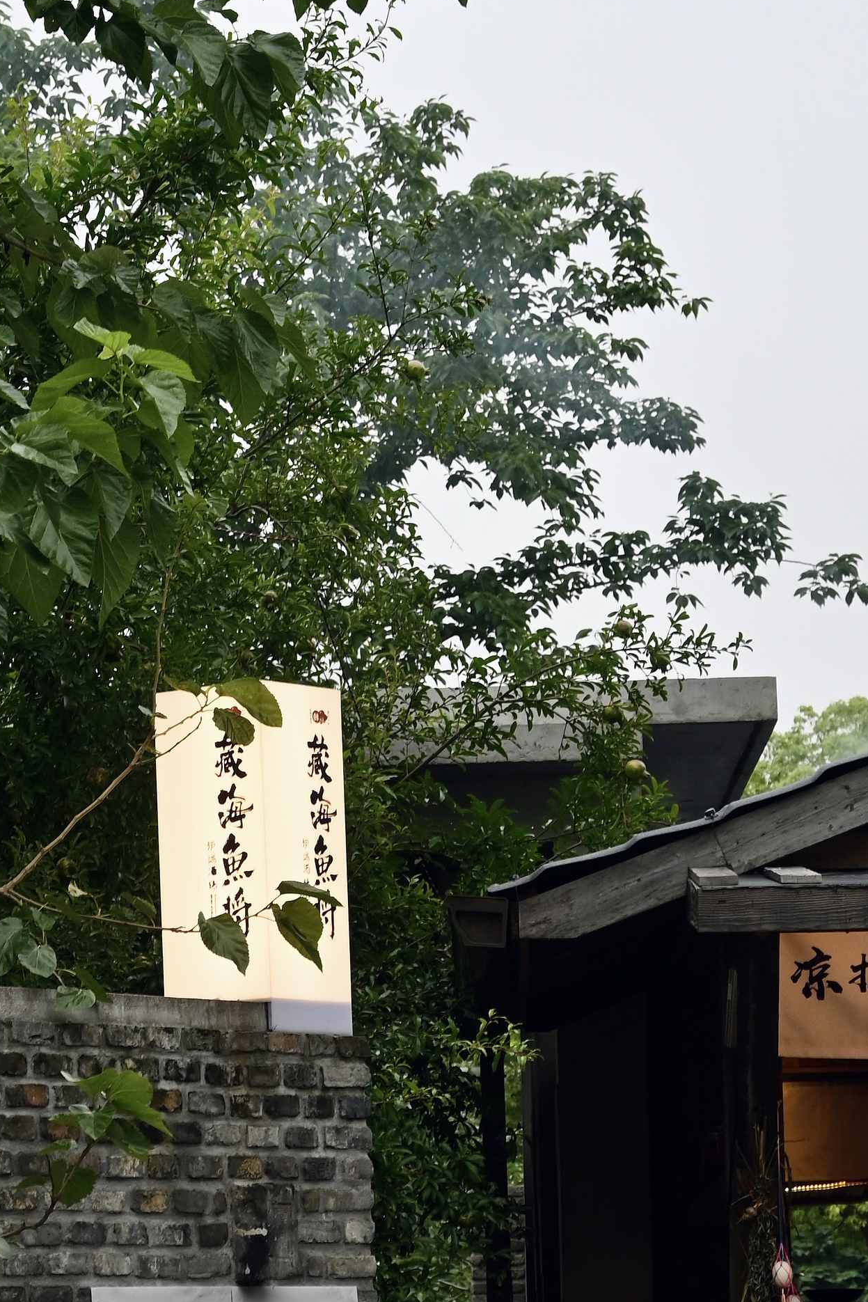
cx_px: 426
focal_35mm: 77
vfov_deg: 26.3
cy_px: 636
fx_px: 2784
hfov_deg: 17.7
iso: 200
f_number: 6.3
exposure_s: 1/80
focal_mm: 50
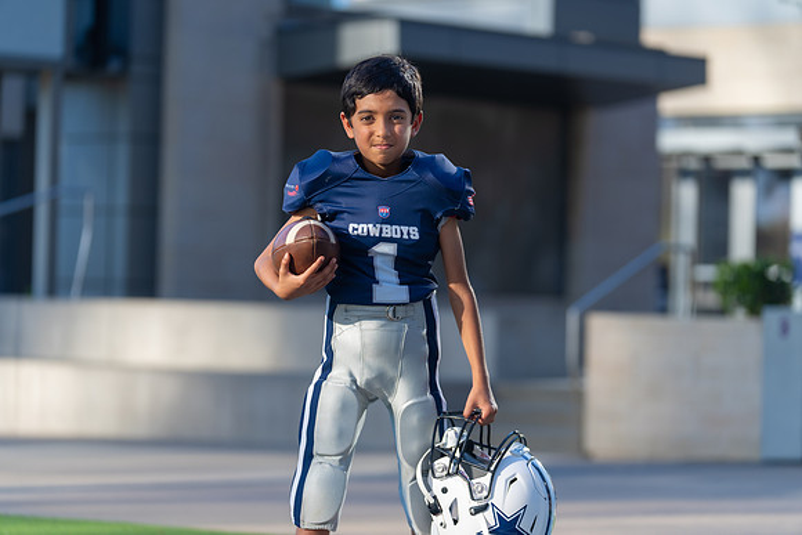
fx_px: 2986
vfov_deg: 10.2
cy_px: 268
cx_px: 401
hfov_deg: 15.3
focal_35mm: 134
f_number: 3.2
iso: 100
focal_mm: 134
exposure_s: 1/500
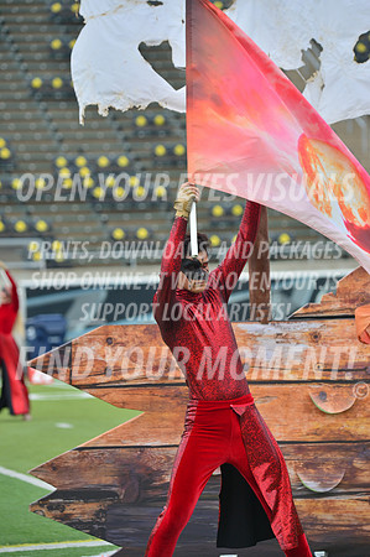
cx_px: 185
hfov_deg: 6.5
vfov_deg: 9.8
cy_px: 278
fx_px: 3245
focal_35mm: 210
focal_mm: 210
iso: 200
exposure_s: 1/640
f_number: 5.6
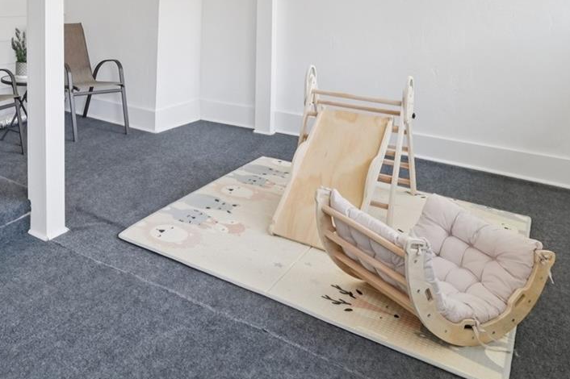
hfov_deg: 49.7
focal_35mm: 34
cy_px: -11
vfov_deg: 34.8
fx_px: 538
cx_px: 58
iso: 800
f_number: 8
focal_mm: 10
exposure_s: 1/30
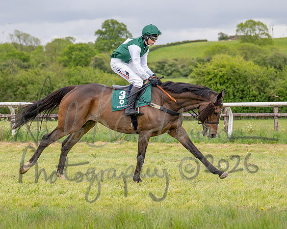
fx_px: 999
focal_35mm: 118
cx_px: 102
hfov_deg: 16.3
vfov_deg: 13.1
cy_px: 93
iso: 200
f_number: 2.8
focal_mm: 71
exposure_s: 1/1250
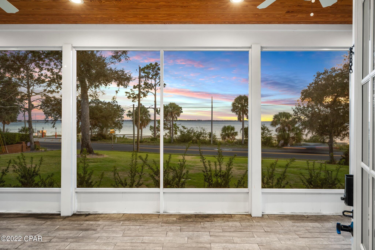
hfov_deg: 78.6
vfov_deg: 57.2
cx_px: 188
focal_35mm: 22
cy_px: 125
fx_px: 229
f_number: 11
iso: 500
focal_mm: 22
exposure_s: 1/1.25
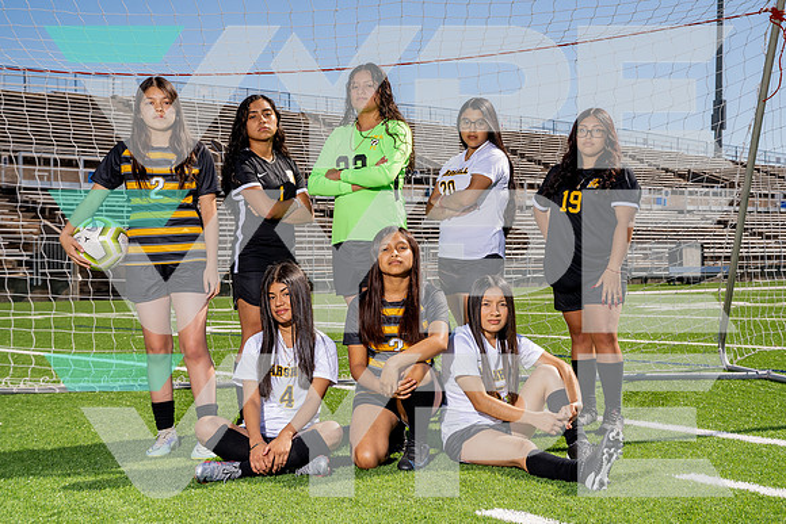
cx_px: 393
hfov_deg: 37.5
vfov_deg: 25.5
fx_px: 1157
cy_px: 262
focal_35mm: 53
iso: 100
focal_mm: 53
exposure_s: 1/250
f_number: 8
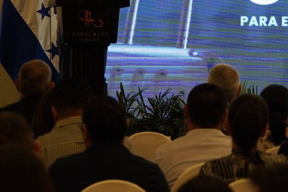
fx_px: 2136
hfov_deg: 7.7
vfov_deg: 5.1
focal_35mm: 267
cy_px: -4
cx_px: 266
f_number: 4
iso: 1000
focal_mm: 79
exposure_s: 1/160
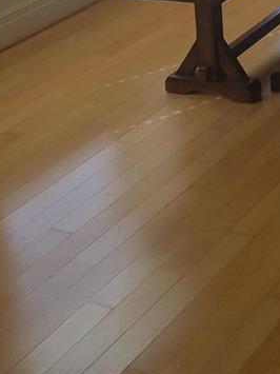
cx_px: 465
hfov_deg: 15.1
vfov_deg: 19.2
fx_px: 950
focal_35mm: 88
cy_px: -204
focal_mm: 4.2
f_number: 1.7
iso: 50
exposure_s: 1/160
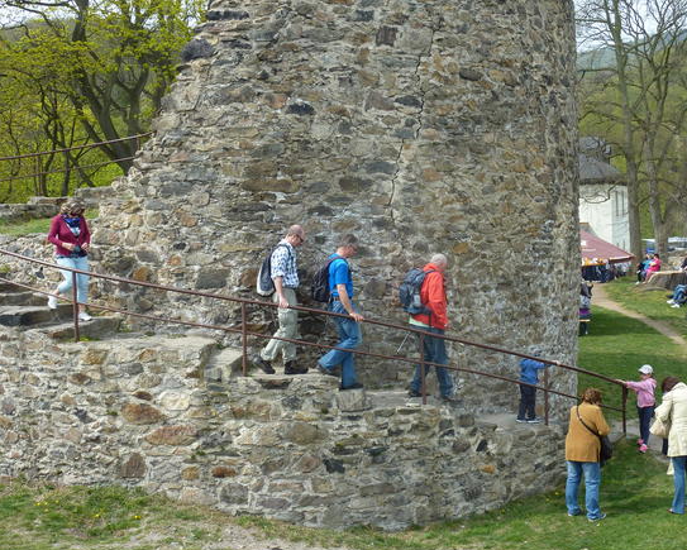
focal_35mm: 46
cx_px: 404
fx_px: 936
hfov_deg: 40.2
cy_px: 253
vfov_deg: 32.8
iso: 80
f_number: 4
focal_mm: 6.5
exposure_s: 1/320
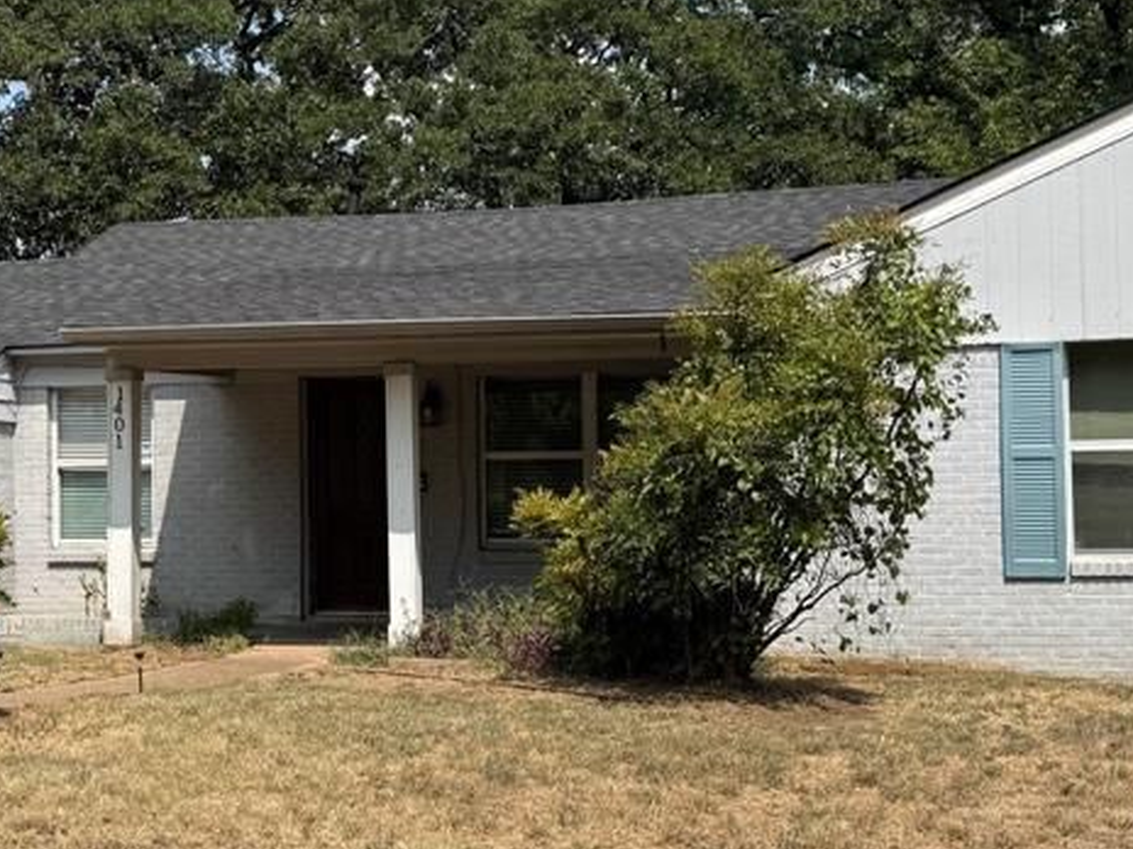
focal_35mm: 53
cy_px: 439
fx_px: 1735
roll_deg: +0.5
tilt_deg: +2.1
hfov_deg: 35.6
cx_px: 337
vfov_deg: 27.5
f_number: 1.78
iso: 80
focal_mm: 6.76
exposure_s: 1/4608
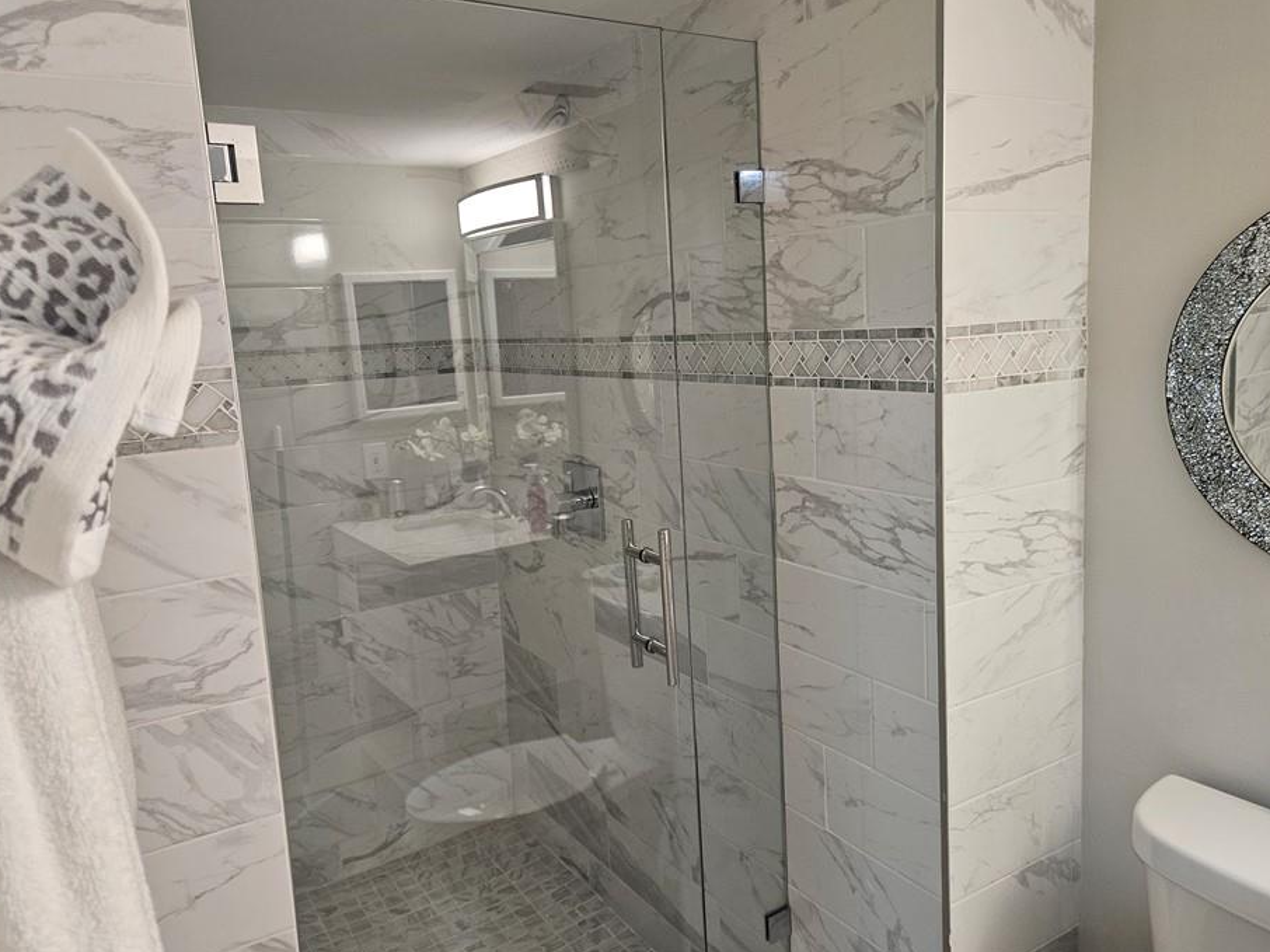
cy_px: 464
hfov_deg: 67.2
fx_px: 954
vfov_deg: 53.0
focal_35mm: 26
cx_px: 677
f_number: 1.8
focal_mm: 5.4
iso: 400
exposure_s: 1/120
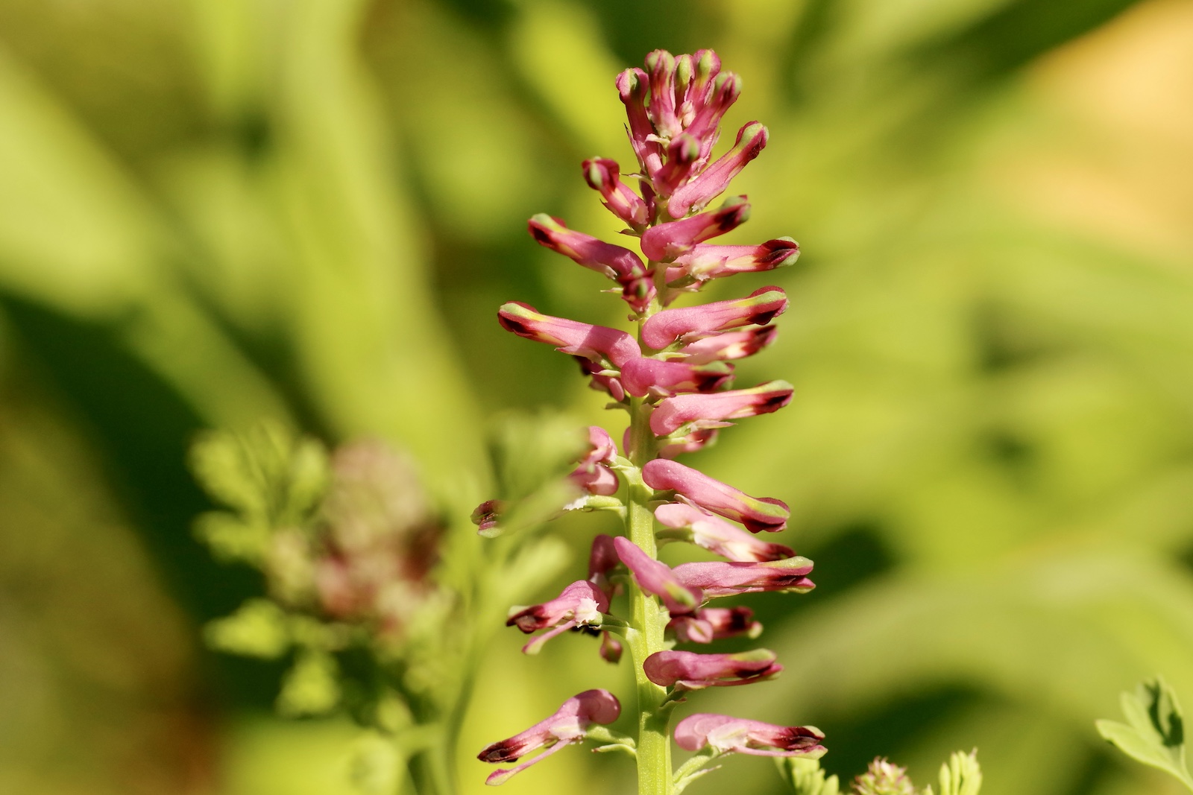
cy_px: 398
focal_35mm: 105
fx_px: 3480
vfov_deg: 13.0
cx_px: 596
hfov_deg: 19.5
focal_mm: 70
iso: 800
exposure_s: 1/2500
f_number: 5.6
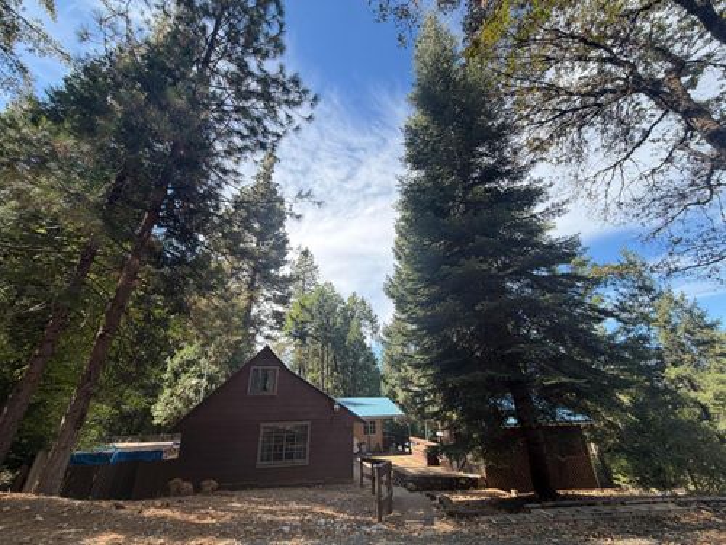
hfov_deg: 102.1
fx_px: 294
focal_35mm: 14
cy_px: 272
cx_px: 363
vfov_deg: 85.7
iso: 50
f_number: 2.2
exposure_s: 1/315
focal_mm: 2.22
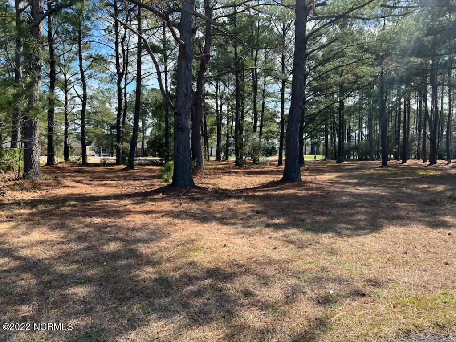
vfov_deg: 53.1
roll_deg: -0.6
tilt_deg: -4.0
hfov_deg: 67.3
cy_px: 171
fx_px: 343
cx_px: 228
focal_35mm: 26
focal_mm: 5.7
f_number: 1.5
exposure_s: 1/1412
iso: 50
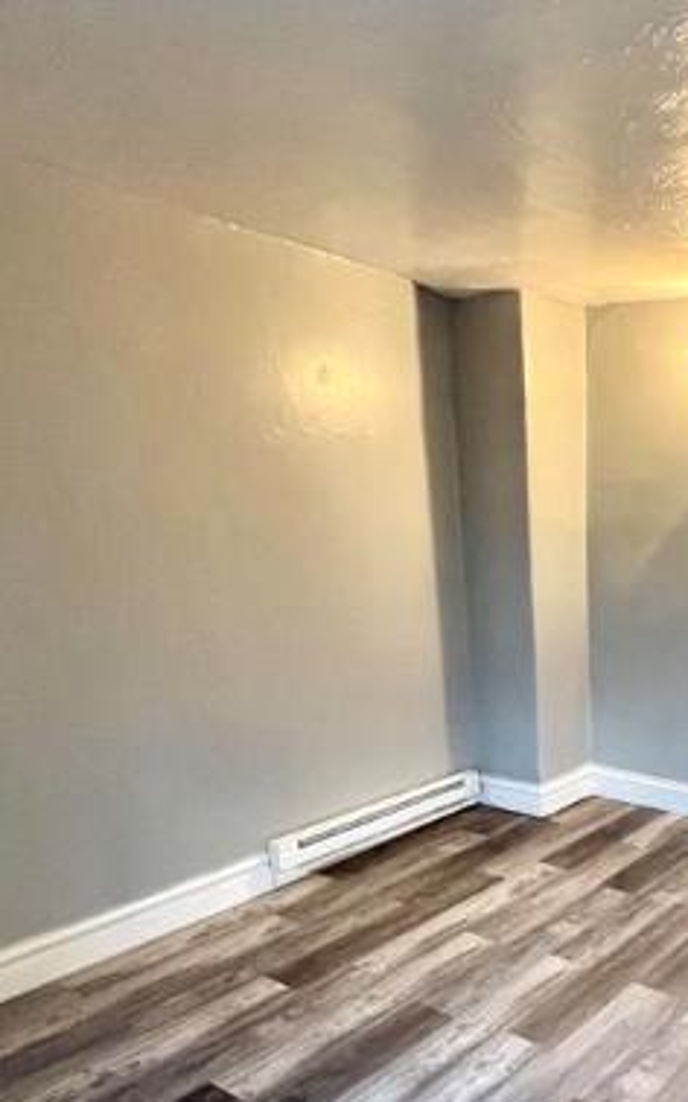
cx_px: 630
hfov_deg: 40.8
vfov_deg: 63.5
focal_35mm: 28
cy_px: 793
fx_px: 841
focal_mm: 1.57
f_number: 1.8
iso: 400
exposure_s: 1/60
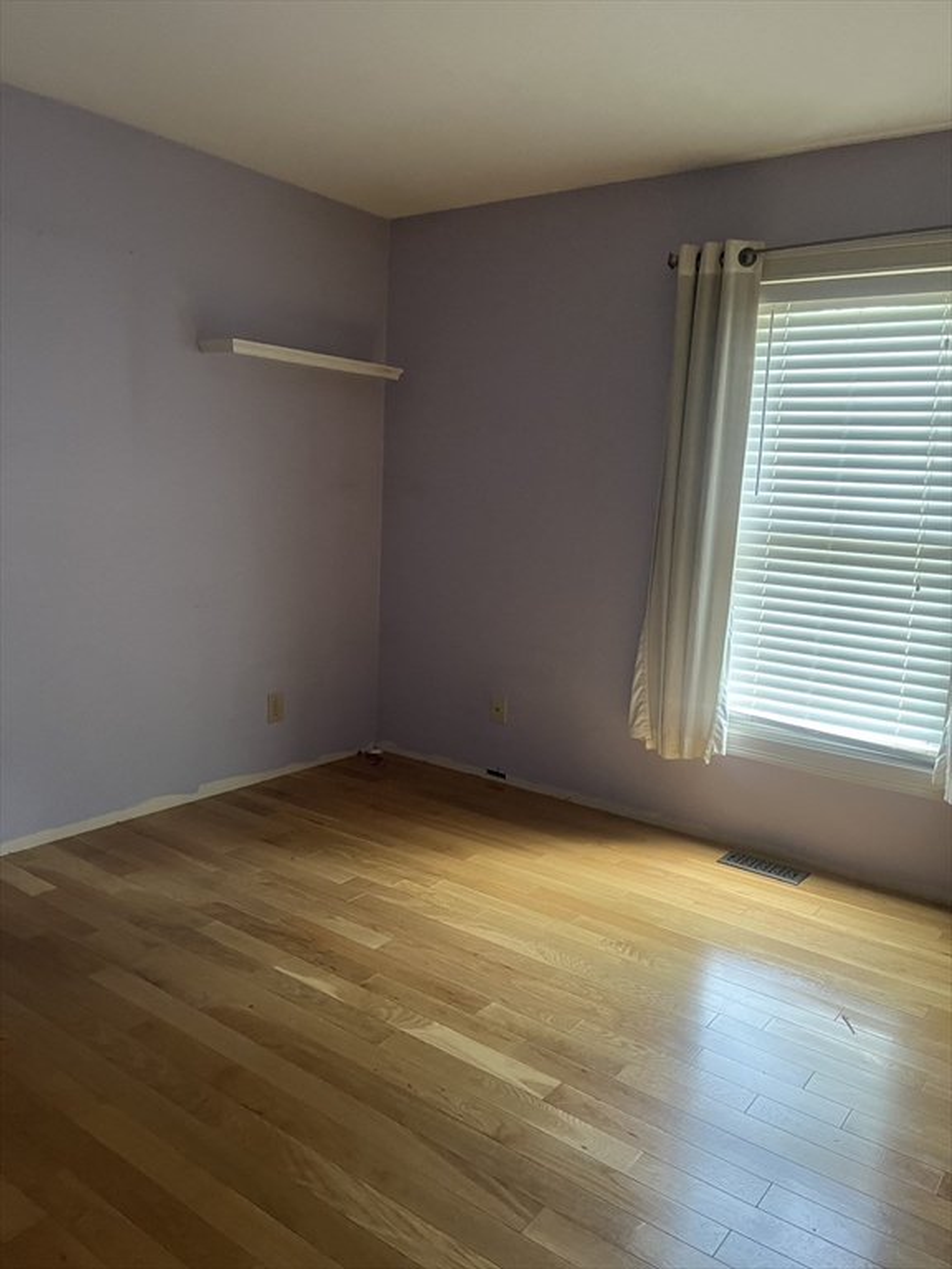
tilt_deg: -10.6
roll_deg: -1.2
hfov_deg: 53.1
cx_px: 476
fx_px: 953
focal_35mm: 26
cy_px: 634
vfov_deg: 67.3
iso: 500
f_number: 1.6
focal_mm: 5.1
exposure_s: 1/60
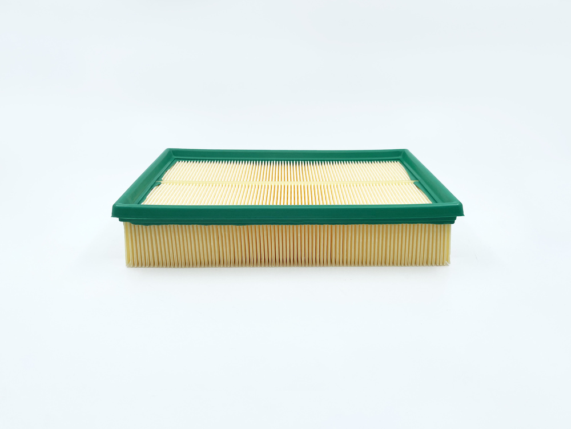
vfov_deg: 53.1
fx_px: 429
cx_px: 286
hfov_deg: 67.3
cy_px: 214
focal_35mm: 26
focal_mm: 4.2
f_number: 1.6
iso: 32
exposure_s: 1/1171
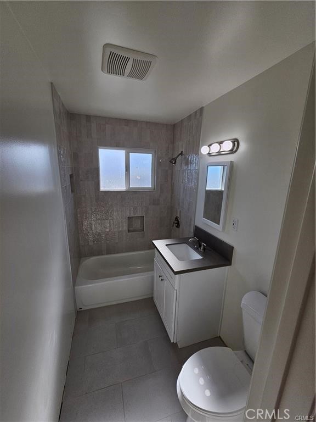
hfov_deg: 89.9
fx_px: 158
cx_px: 158
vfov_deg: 106.2
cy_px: 211
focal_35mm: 13
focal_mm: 2.2
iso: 50
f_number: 2.2
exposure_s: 1/381
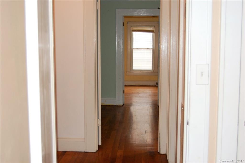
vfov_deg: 28.9
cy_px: 82
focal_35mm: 46
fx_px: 316
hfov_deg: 42.4
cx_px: 122
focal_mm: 31
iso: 400
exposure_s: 1/60
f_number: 4.5
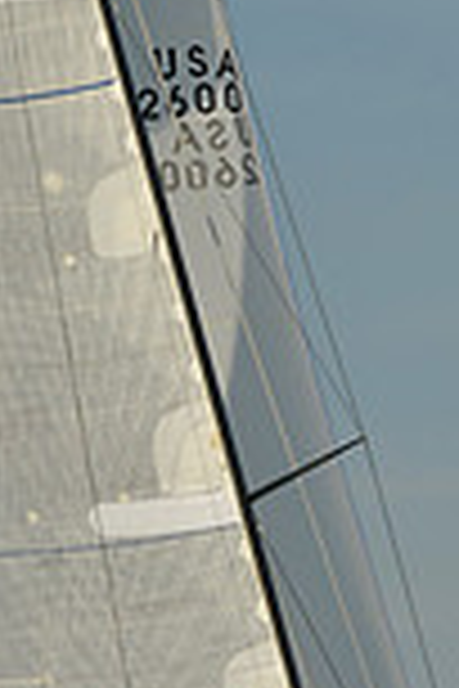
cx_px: 286
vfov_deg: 7.8
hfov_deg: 5.2
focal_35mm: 265
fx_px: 5068
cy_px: 189
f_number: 8
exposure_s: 1/1600
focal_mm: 70
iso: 200
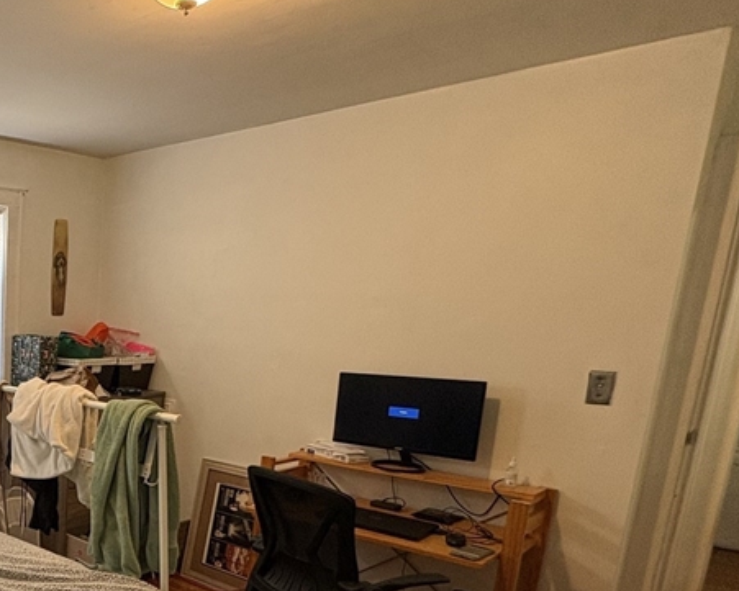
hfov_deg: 44.4
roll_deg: -0.5
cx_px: -66
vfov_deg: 45.7
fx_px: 678
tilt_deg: -10.2
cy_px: 434
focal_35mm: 31
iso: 200
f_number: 2.2
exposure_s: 1/60
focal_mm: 2.22
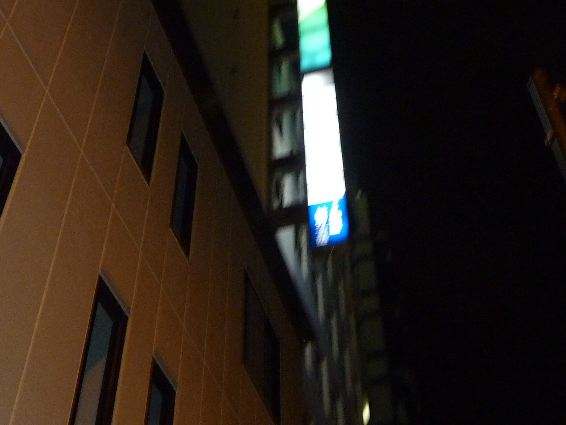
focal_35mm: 48
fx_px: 785
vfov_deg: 30.3
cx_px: 283
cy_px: 212
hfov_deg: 39.7
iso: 320
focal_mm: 4.4
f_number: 3.3
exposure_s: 1/30
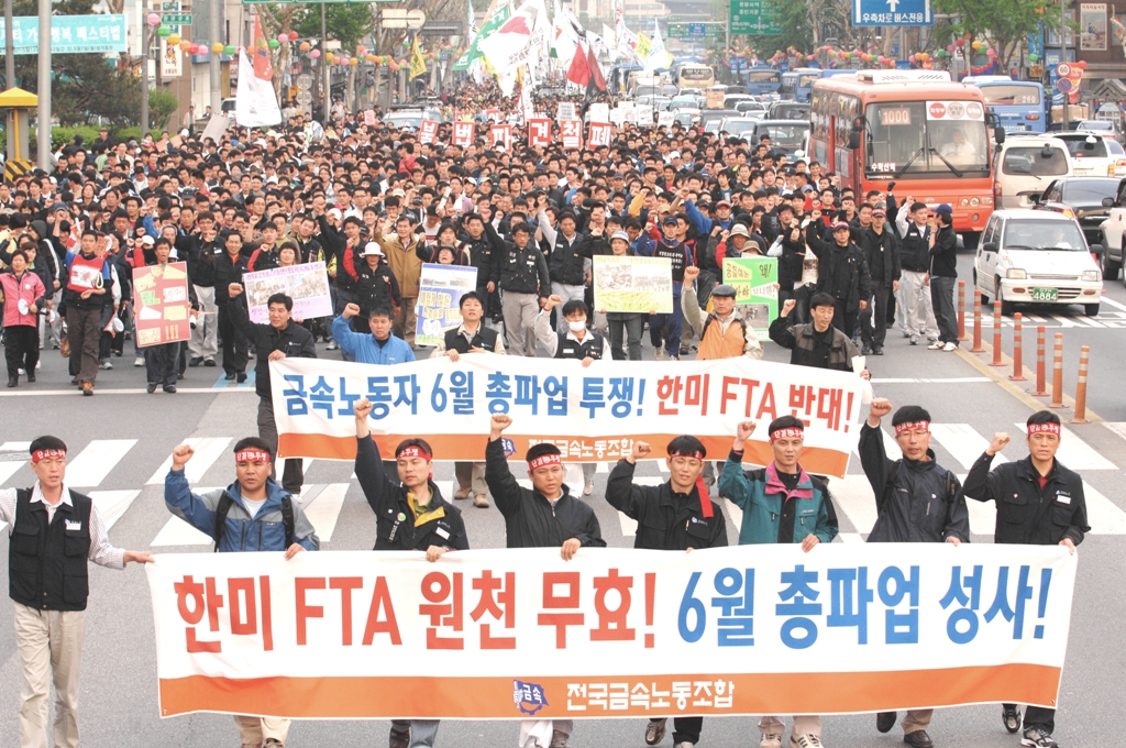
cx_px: 563
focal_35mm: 120
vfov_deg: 11.4
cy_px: 374
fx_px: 3749
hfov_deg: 17.1
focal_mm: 80
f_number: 8
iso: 400
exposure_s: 1/125
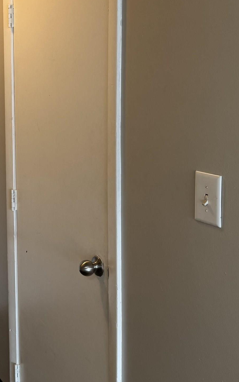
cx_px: -11
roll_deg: +0.4
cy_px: 141
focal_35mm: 54
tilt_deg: -6.4
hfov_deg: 22.8
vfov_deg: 37.3
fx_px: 562
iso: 160
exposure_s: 1/120
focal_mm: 6.76
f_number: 1.78
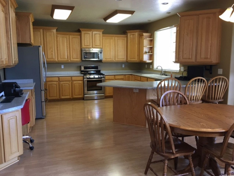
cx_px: 116
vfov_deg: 46.8
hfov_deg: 60.0
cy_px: 87
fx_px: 203
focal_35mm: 30
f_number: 2.2
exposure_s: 1/30
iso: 80
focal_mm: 4.15
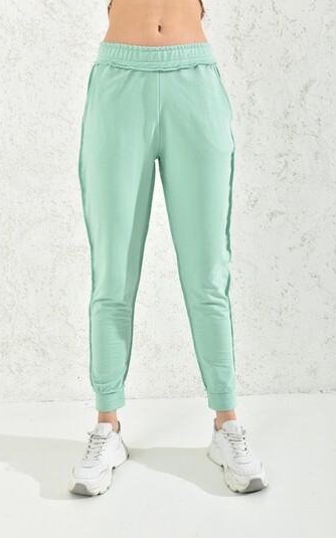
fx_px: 513
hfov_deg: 36.3
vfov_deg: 55.3
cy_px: 270
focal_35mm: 35
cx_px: 168
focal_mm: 34
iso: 100
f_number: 7.1
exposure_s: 1/160
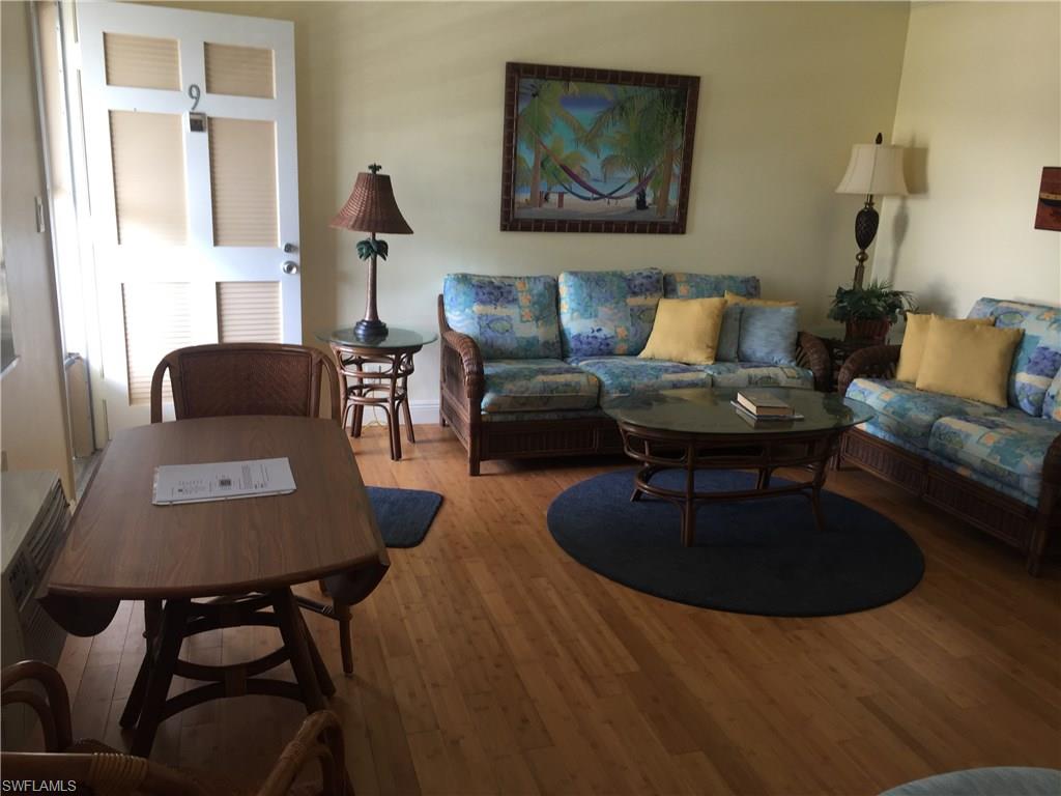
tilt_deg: -14.4
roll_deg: -3.2
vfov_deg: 48.2
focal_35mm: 29
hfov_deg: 61.7
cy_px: 398
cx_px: 530
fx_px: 889
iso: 40
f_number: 2.2
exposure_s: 1/30
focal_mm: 4.15
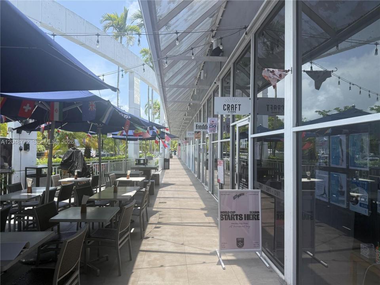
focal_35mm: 24
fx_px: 263
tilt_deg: +2.9
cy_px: 142
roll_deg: -1.6
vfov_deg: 56.8
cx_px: 190
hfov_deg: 71.6
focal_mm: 6.76
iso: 100
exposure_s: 1/1812
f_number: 1.78
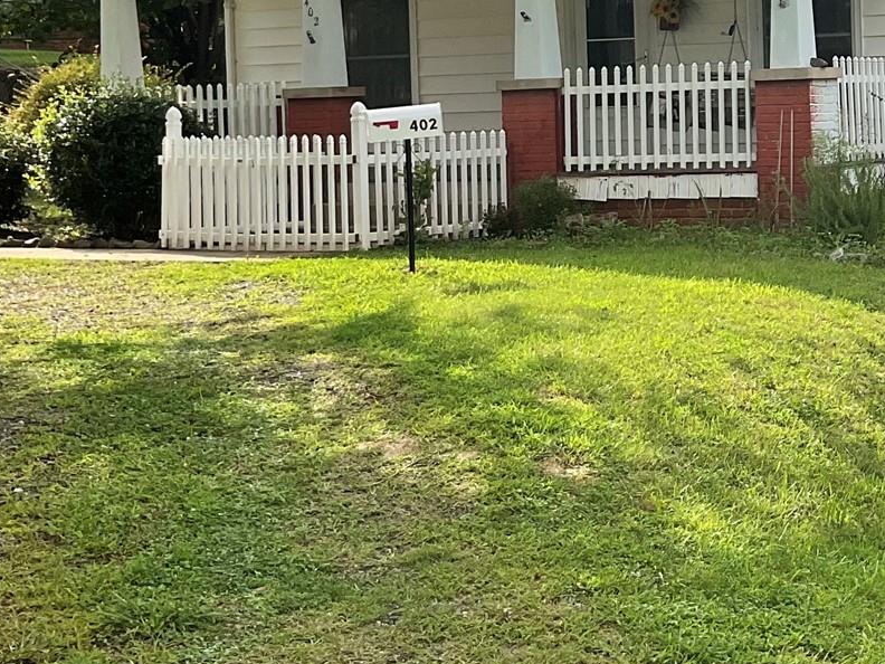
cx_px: 976
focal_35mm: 75
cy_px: 89
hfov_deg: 24.3
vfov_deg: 19.3
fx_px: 1917
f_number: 1.8
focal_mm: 3
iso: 16
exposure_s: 1/1279
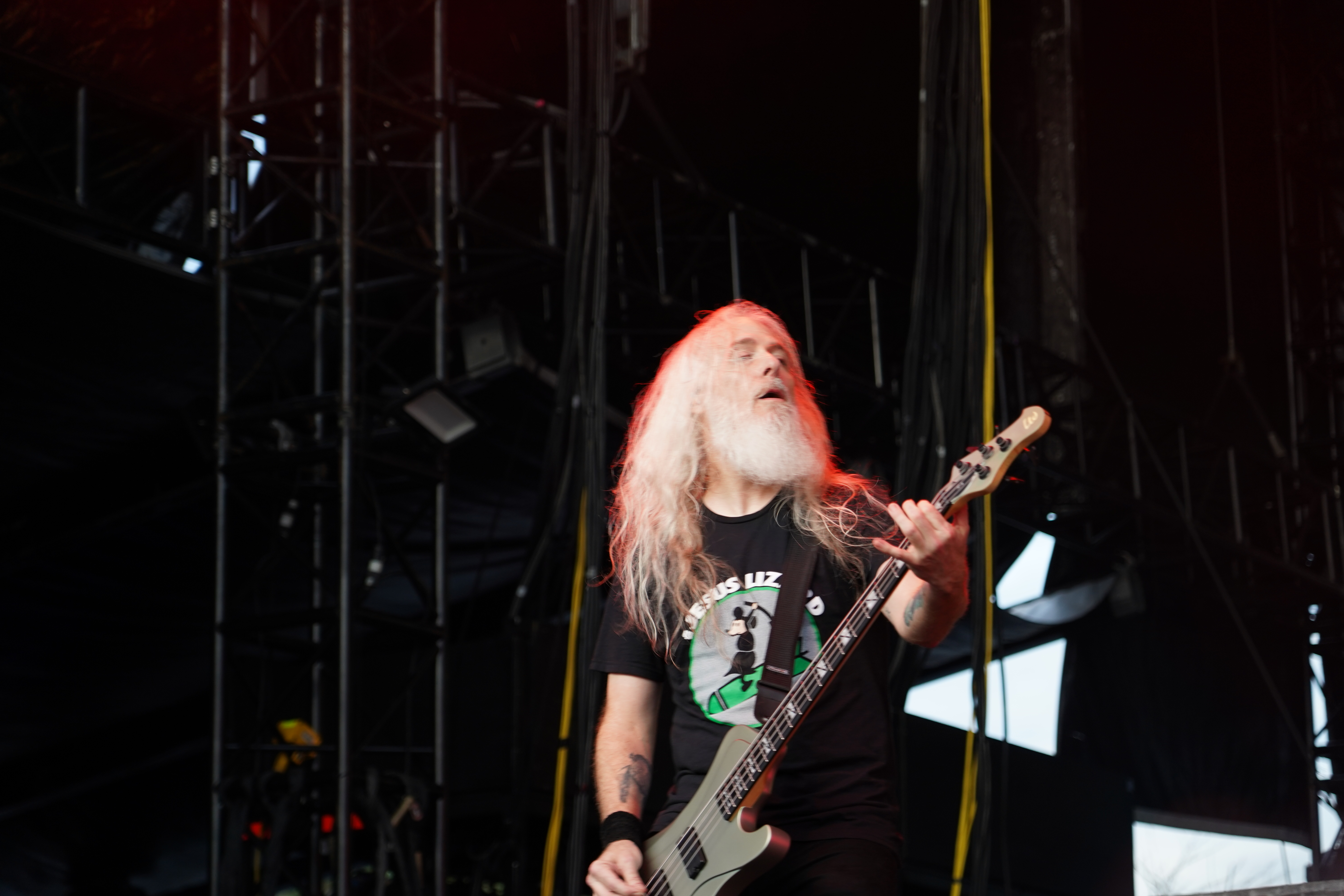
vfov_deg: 13.0
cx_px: 672
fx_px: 3920
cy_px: 448
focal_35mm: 105
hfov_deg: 19.5
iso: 400
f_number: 4
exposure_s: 1/125
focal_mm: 105
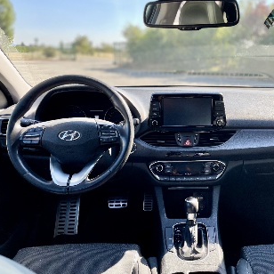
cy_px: 137
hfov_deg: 51.7
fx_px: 278
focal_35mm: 31
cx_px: 180
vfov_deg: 52.5
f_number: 1.6
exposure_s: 1/461
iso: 50
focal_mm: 4.2
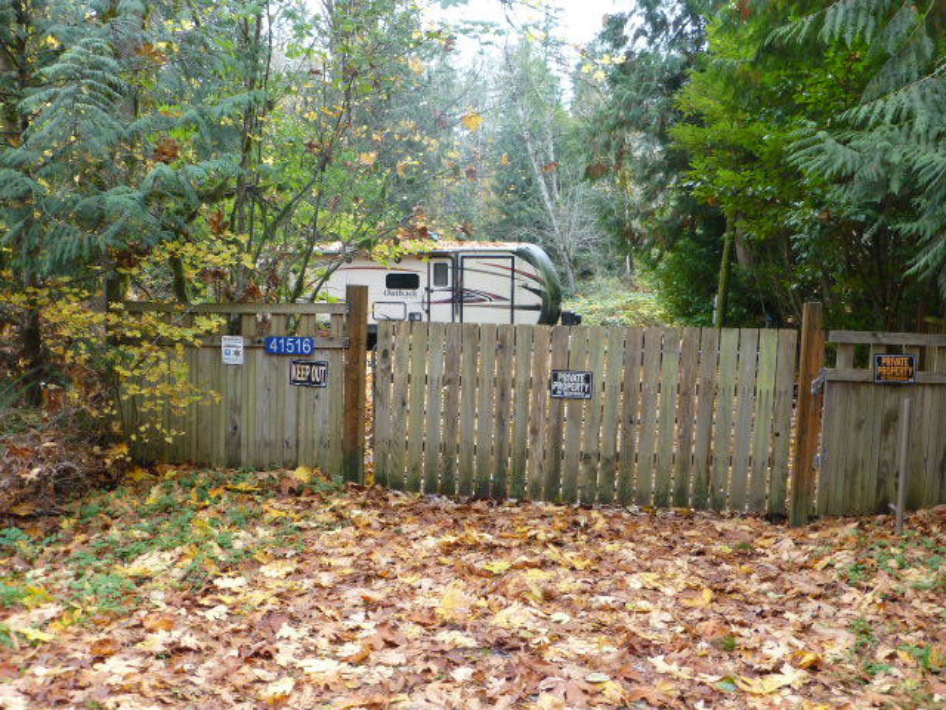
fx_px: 929
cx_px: 473
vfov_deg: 41.8
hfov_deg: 54.0
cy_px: 355
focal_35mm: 34
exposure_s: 1/60
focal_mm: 6.1
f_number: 3.7
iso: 160
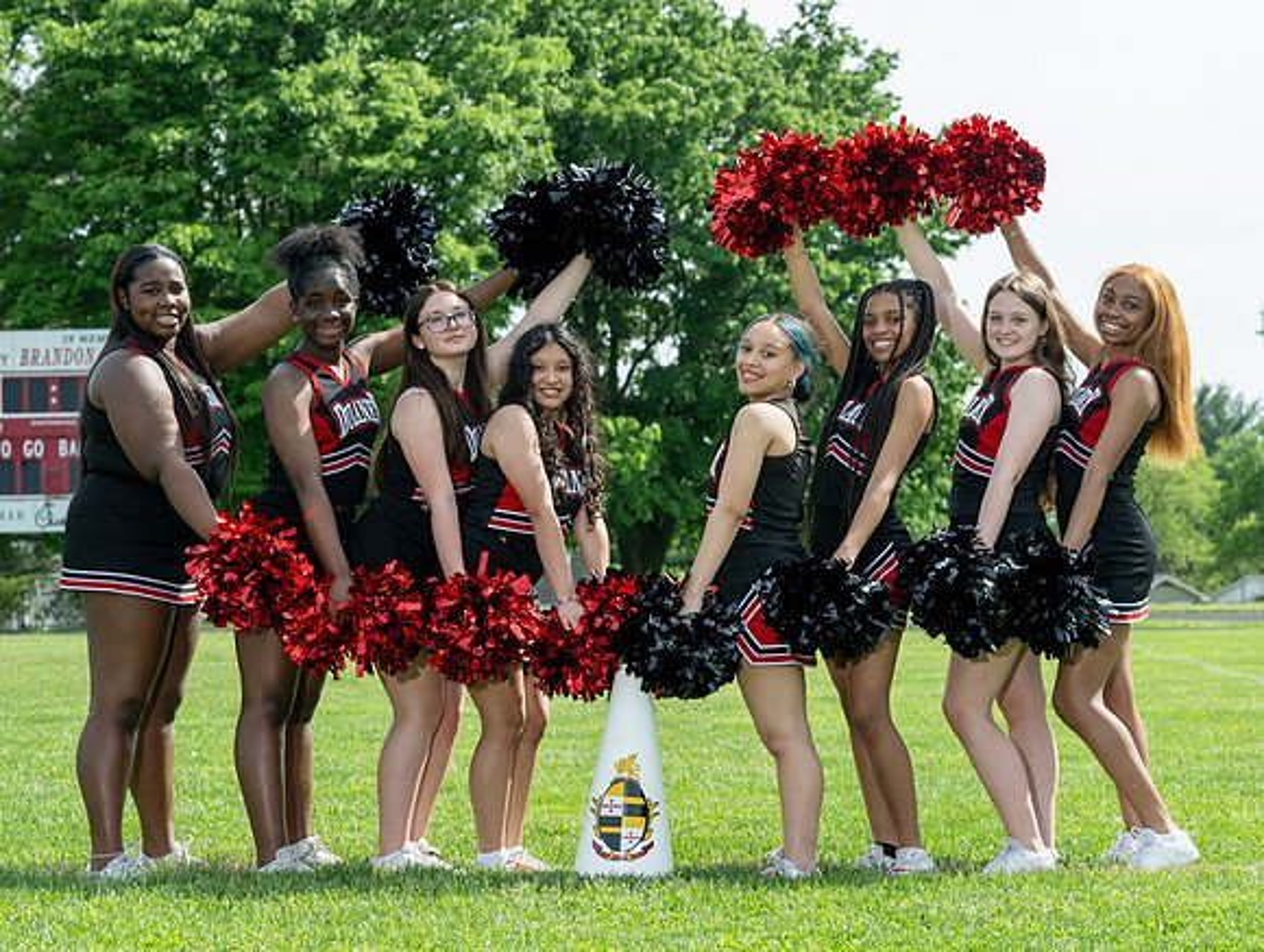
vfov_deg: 15.5
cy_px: 429
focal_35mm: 96
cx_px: 727
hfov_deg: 20.5
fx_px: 3494
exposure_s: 1/160
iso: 80
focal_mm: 77
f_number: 6.3
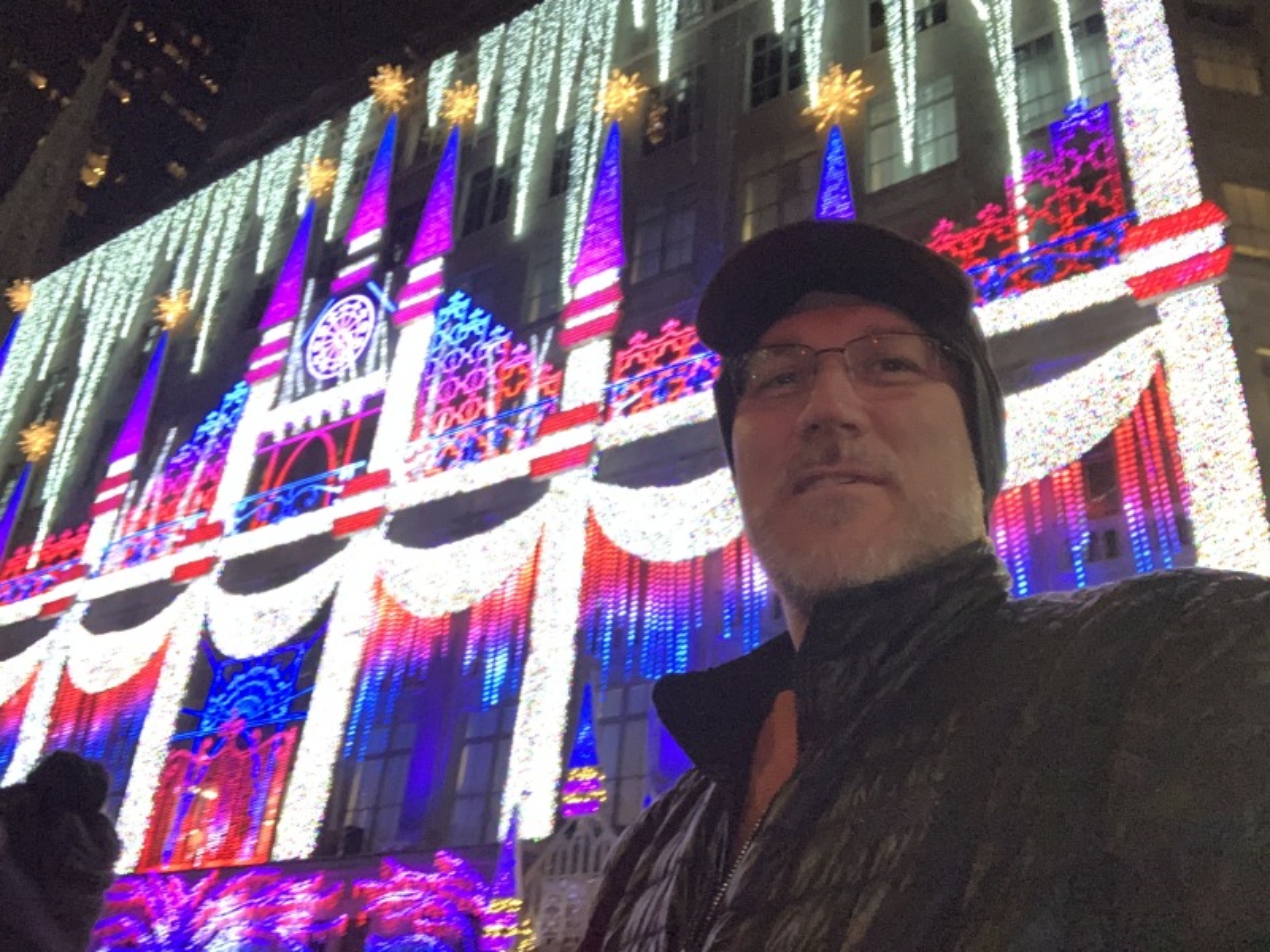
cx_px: 635
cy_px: 476
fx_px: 1174
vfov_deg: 44.2
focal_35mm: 32
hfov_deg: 56.8
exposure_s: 1/58
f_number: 2.2
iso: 500
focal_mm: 2.87
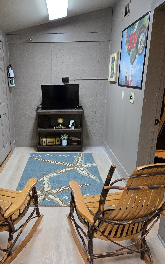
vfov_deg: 64.4
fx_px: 209
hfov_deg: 42.4
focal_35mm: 29
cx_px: 52
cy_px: 147
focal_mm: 5.4
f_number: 1.8
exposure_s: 1/120
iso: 640
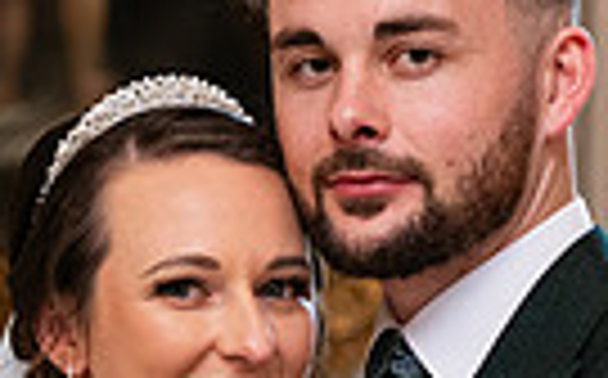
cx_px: 279
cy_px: 747
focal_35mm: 340
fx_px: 5627
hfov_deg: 6.2
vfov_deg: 3.8
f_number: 3.5
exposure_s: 1/160
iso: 800
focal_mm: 100
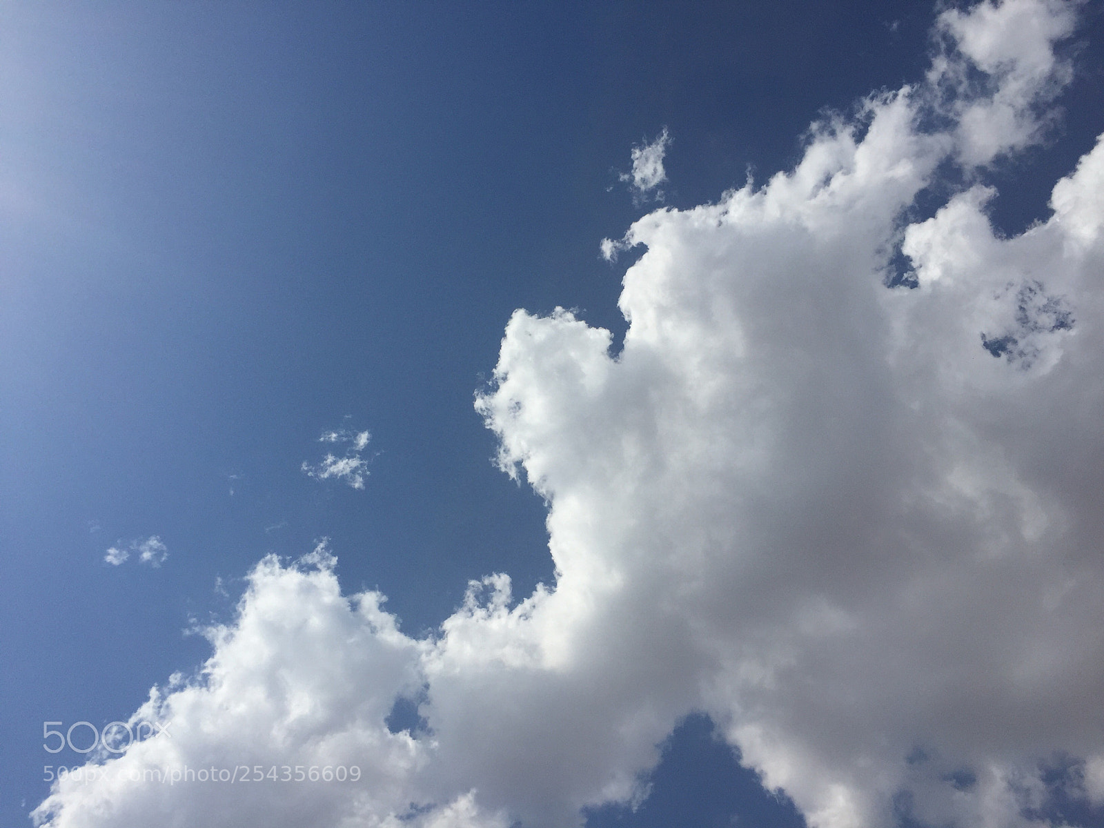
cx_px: 552
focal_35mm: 29
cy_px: 414
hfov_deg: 61.7
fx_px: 925
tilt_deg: +57.8
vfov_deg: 48.2
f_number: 2.2
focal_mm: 4.15
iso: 32
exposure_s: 1/7937
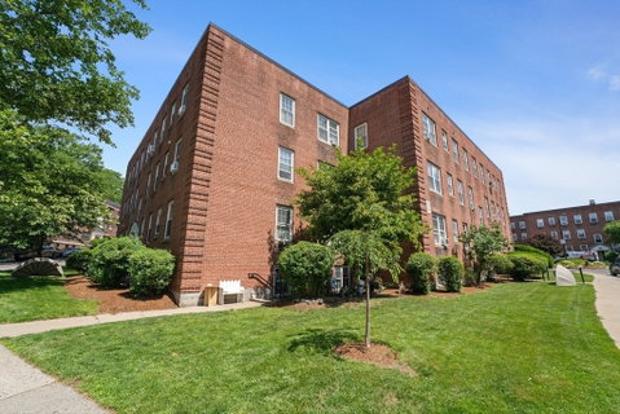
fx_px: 258
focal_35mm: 15
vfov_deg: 77.4
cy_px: 207
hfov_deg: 100.4
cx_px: 310
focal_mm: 15
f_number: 11
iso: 3200
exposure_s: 1/3200
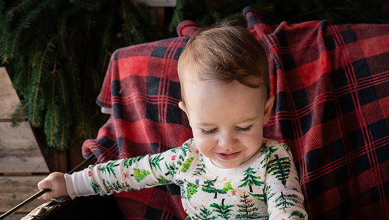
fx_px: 609
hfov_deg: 34.7
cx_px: 293
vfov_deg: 20.4
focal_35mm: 59
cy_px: 144
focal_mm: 30
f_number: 4
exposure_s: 1/250
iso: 400
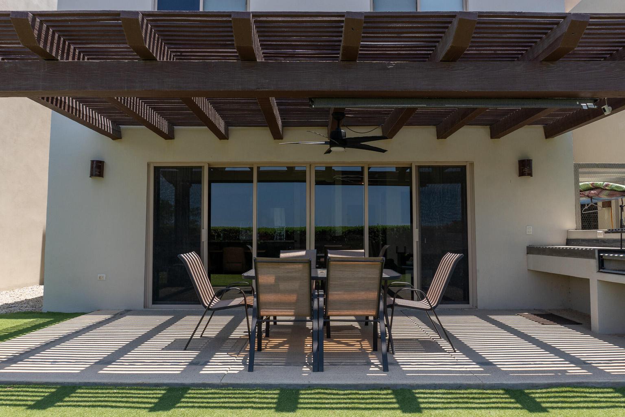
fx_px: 426
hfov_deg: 72.5
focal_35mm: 25
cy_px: 208
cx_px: 312
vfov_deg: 52.1
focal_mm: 16
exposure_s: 1/400
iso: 100
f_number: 9
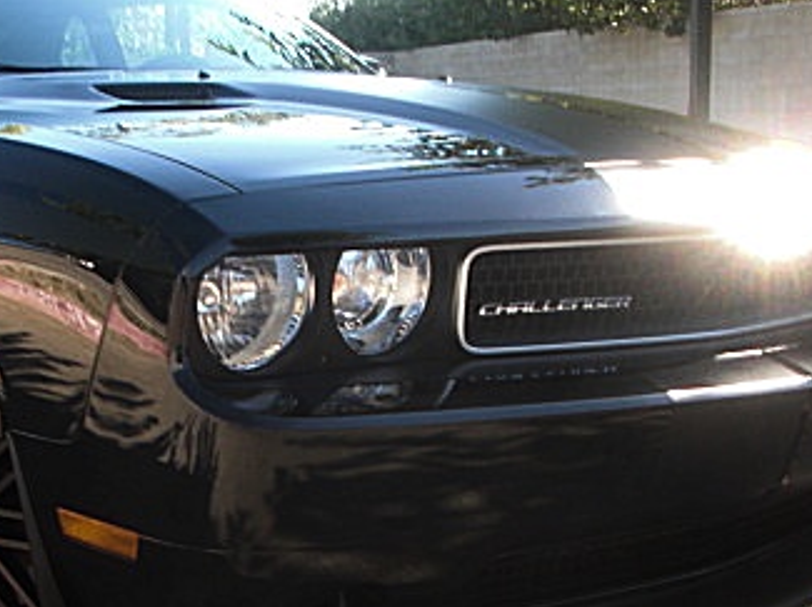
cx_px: 242
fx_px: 1664
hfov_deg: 27.2
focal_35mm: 71
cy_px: 455
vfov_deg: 20.5
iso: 50
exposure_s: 1/100
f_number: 2.8
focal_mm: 6.3
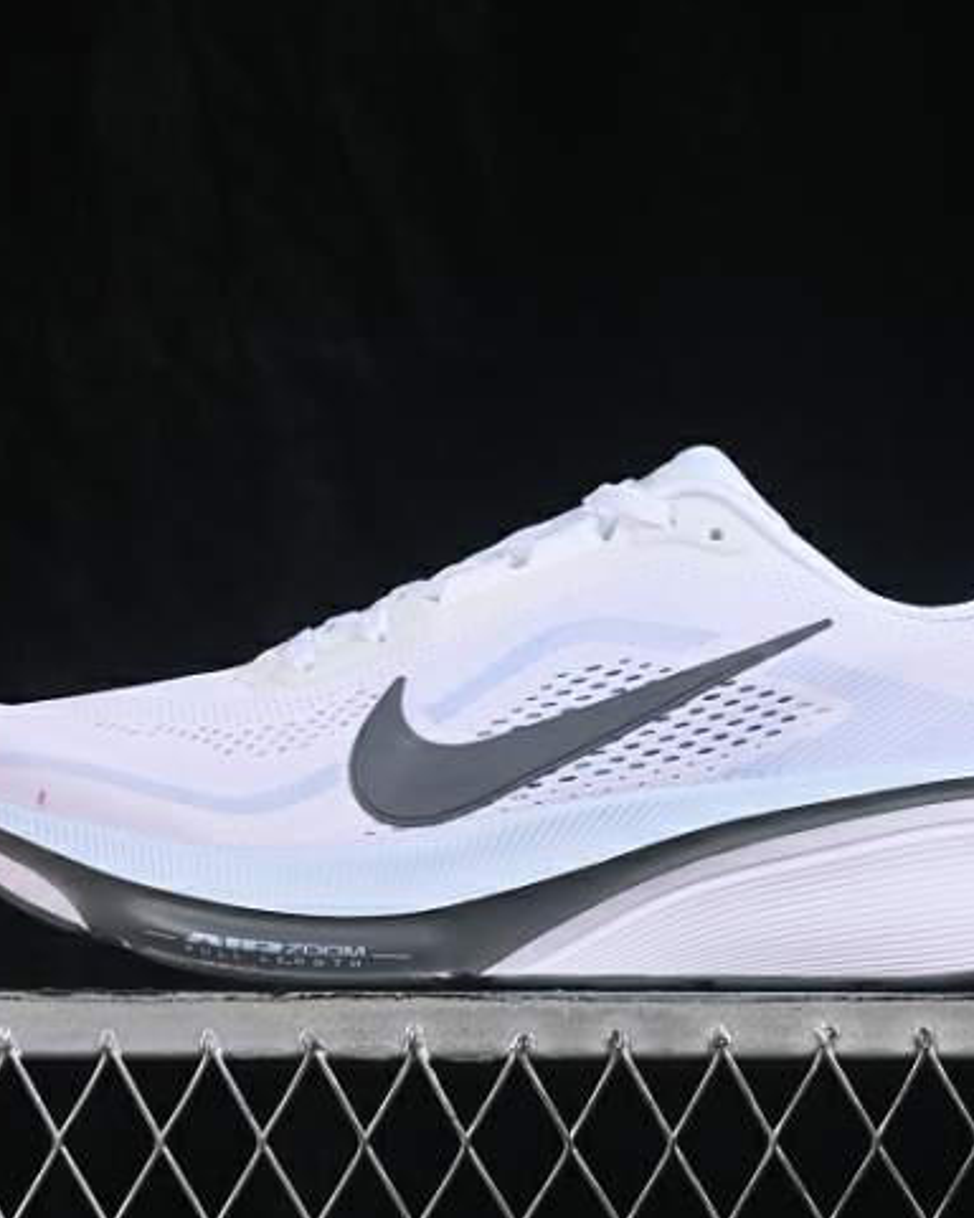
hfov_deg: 14.4
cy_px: 609
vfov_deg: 17.9
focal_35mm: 107
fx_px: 3856
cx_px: 571
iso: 160
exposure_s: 1/80
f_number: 8
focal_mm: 50
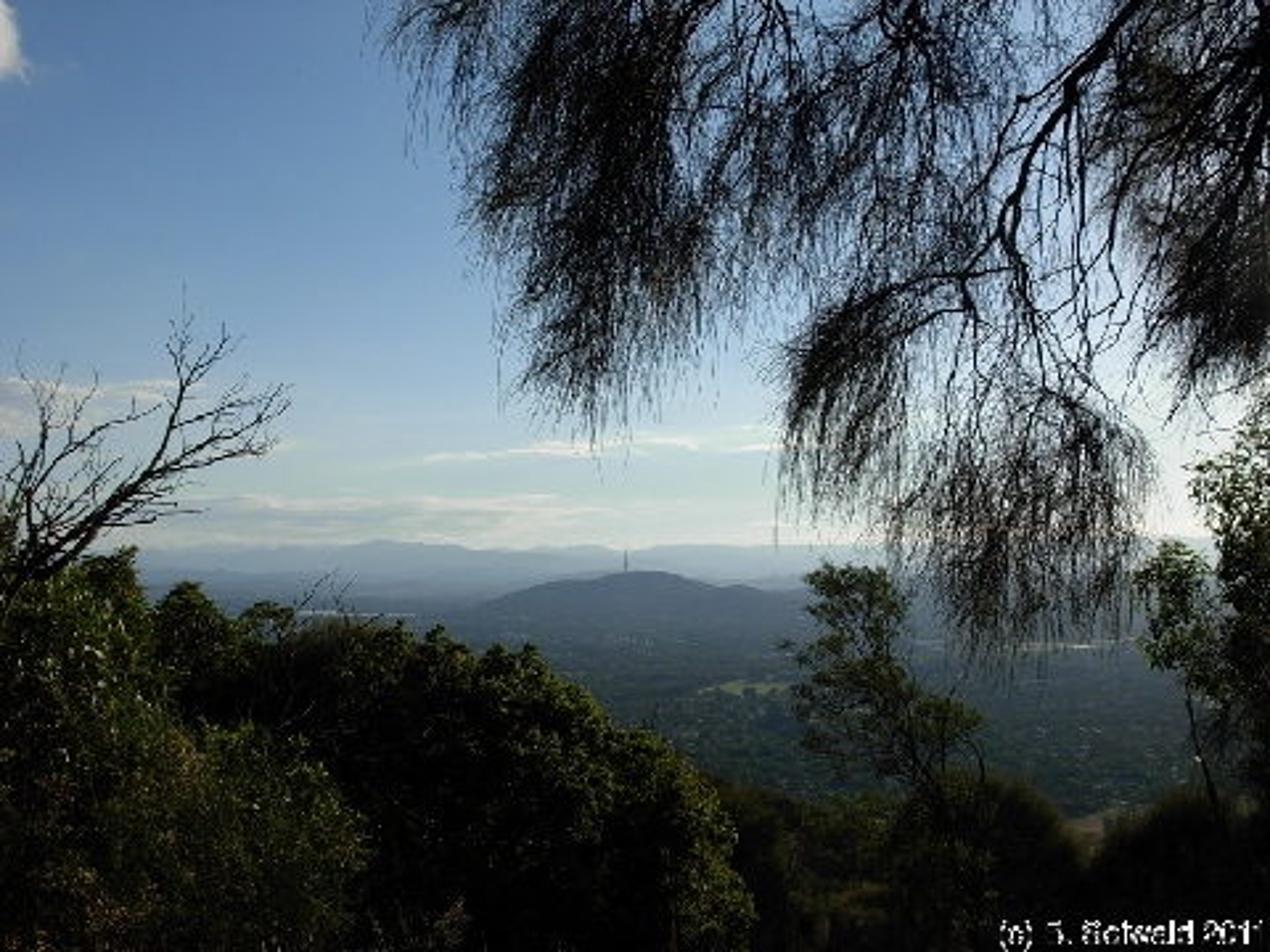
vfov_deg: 37.7
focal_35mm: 38
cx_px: 635
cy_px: 476
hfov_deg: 49.0
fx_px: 1394
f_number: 4.9
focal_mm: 6.3
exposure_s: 1/912
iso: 79
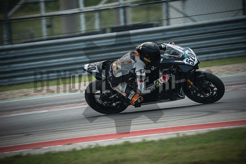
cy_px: 82
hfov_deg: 3.4
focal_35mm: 600
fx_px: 4101
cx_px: 123
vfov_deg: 2.3
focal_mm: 400
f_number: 5.6
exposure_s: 1/500
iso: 500
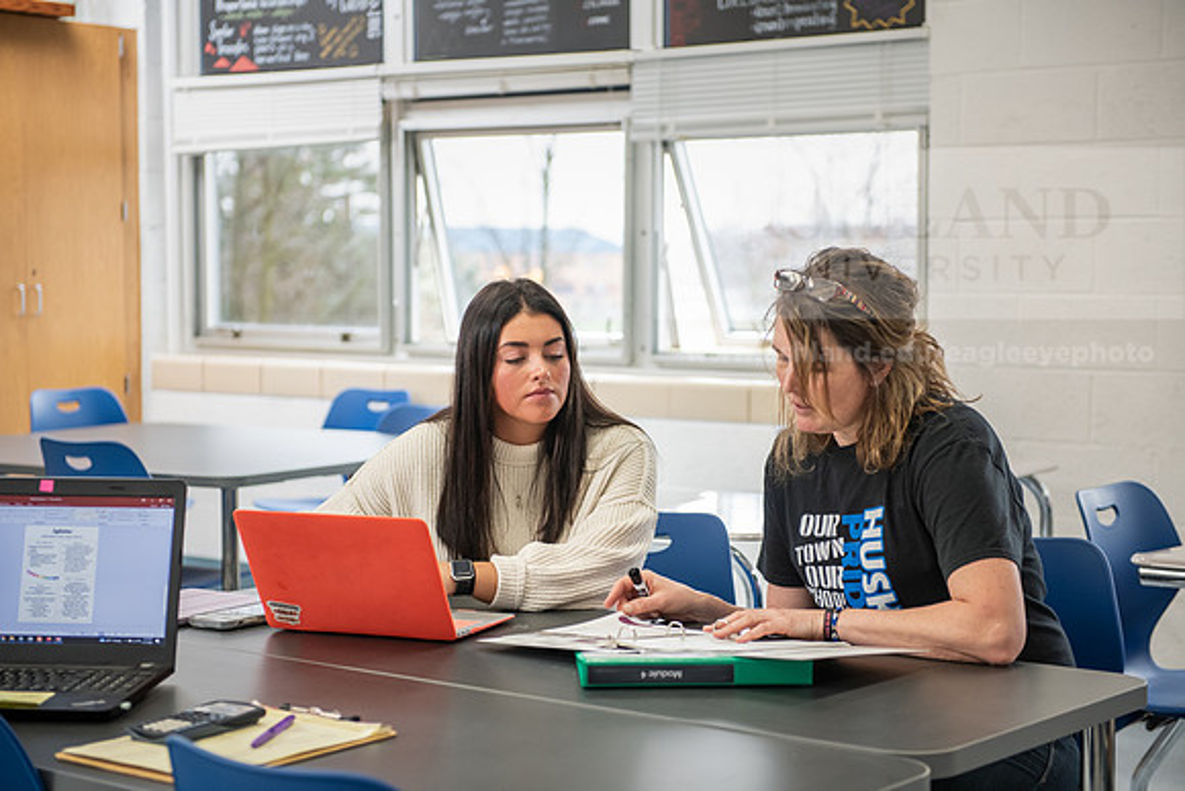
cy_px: 396
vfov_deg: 20.6
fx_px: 2173
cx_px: 592
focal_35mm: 66
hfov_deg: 30.5
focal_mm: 66
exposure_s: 1/200
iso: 1250
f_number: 3.2
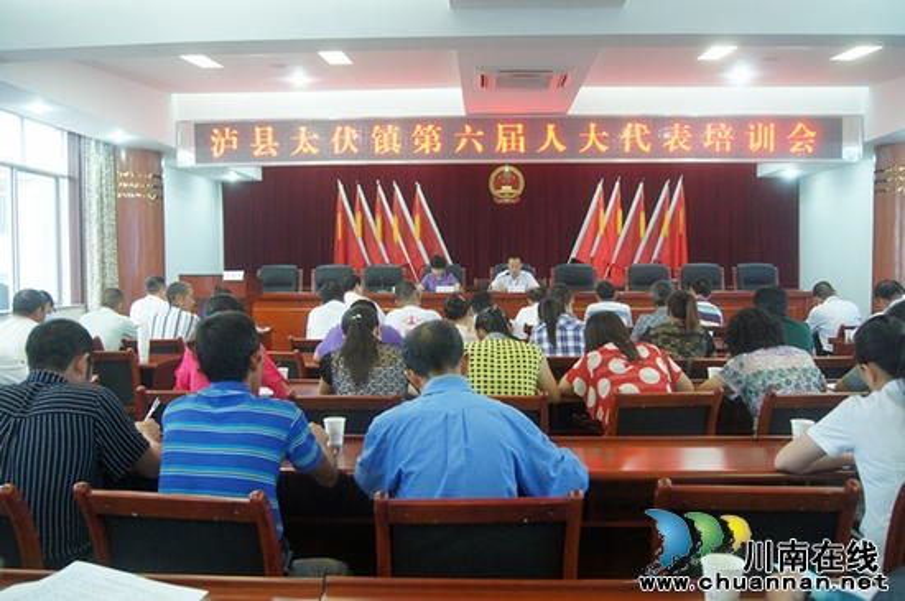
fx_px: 753
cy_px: 300
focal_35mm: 30
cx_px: 452
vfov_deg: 43.5
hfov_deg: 62.0
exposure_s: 1/40
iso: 1000
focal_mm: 20
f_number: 4
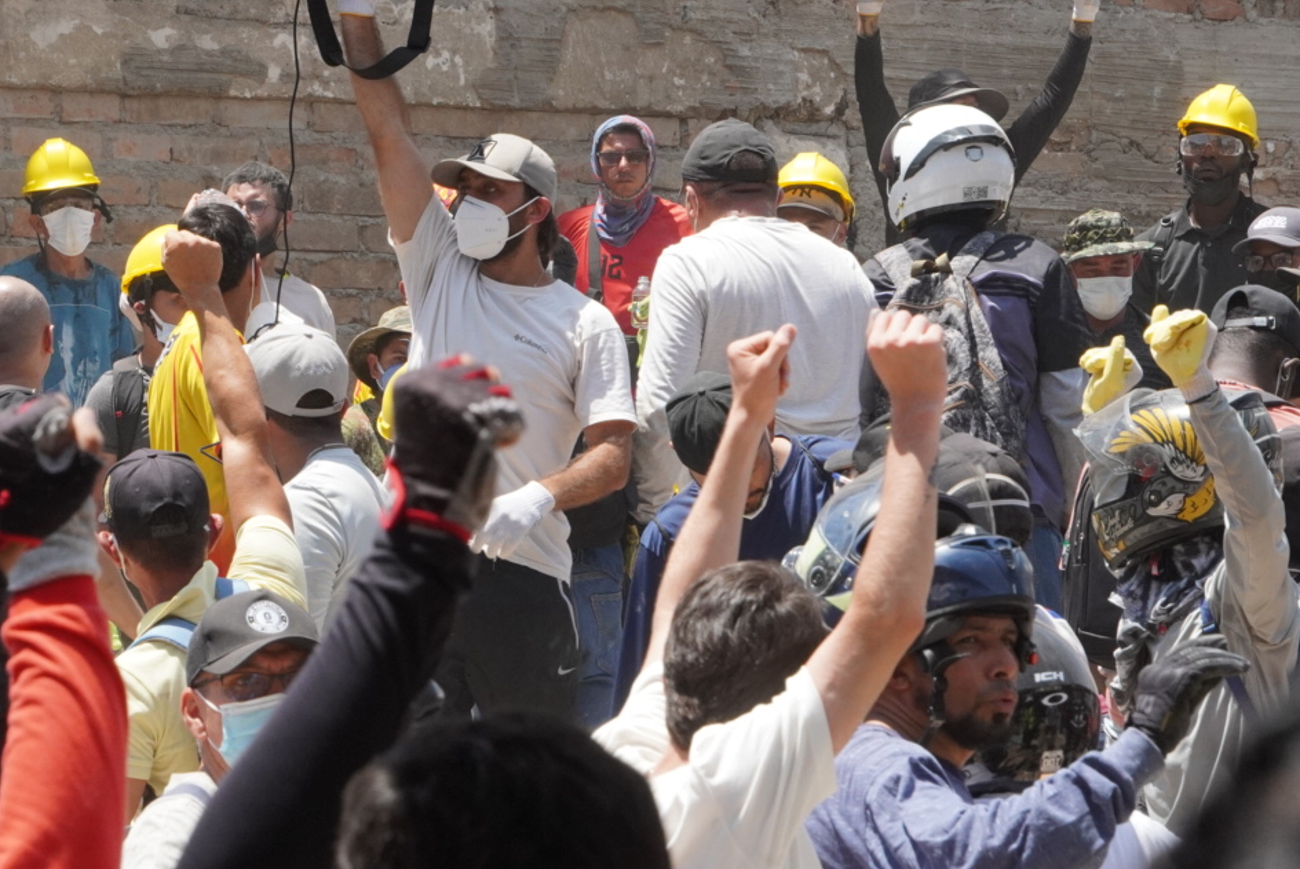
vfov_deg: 6.1
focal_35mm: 226
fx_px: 8167
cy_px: 477
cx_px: 292
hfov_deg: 9.1
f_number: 11
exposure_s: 1/800
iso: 1000
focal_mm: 88
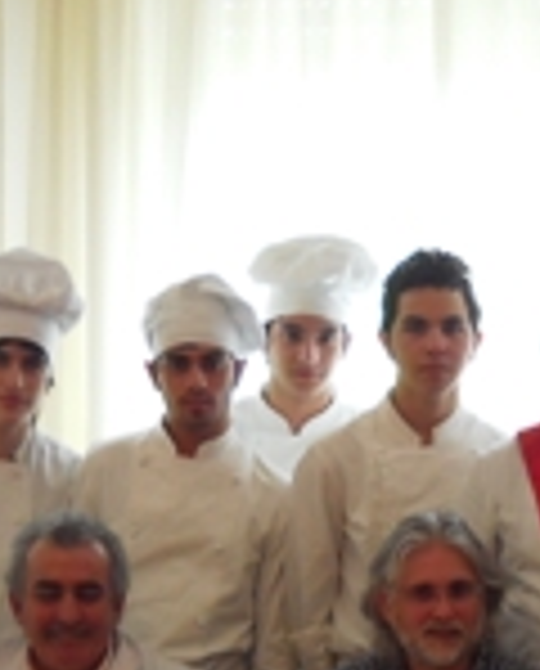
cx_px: 576
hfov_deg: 12.7
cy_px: 648
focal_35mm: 120
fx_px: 2388
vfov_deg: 15.7
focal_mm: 6.72
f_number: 3.1
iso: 175
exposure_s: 1/60
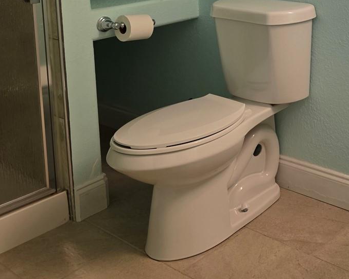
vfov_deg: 26.5
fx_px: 547
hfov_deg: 32.4
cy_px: -22
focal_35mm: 53
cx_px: 354
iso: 125
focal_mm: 6.3
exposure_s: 1/120
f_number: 1.7
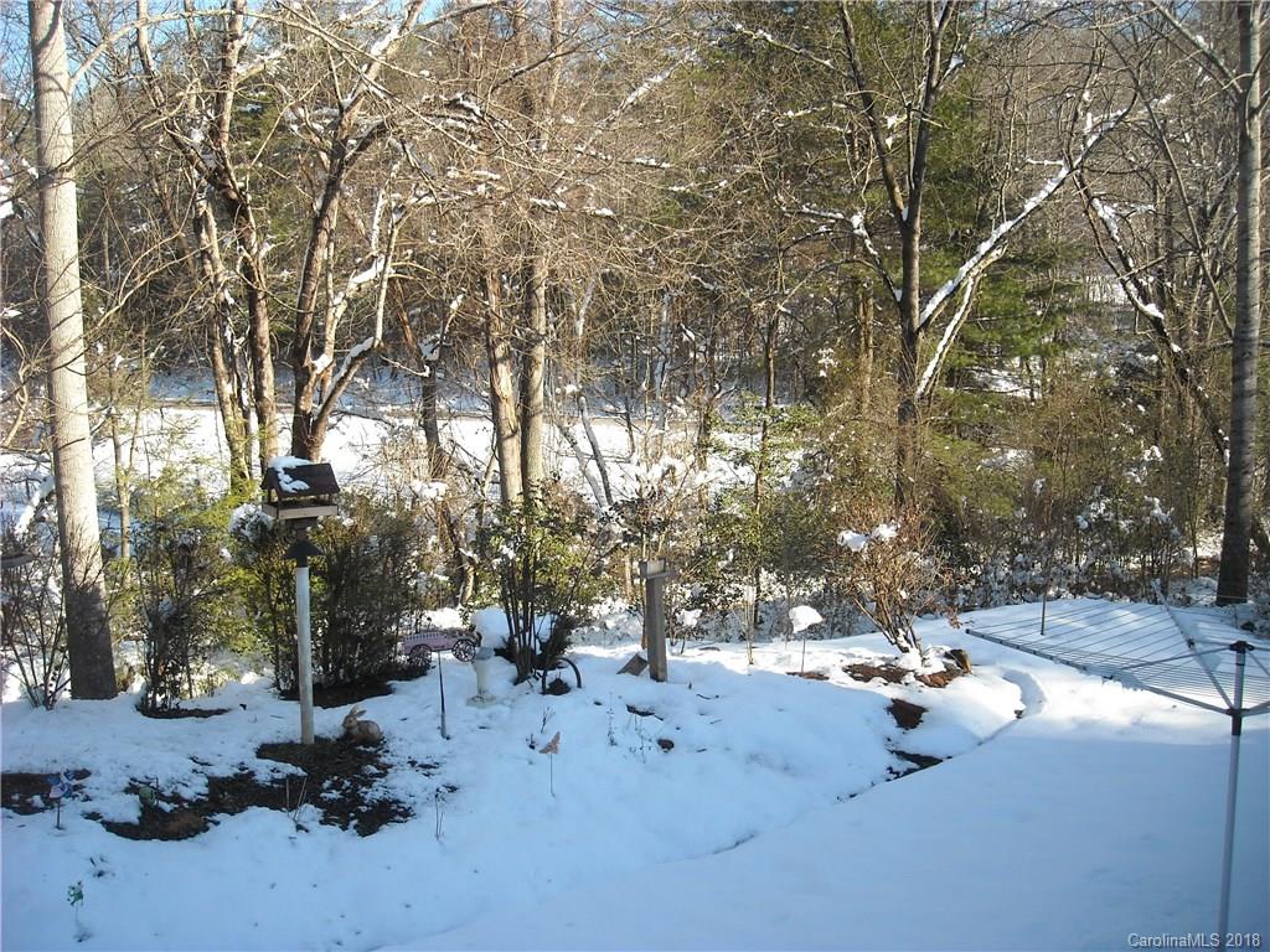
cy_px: 476
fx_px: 1284
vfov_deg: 40.7
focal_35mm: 35
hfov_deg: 52.6
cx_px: 635
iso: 64
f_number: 2.8
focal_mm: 5.7
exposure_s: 1/337
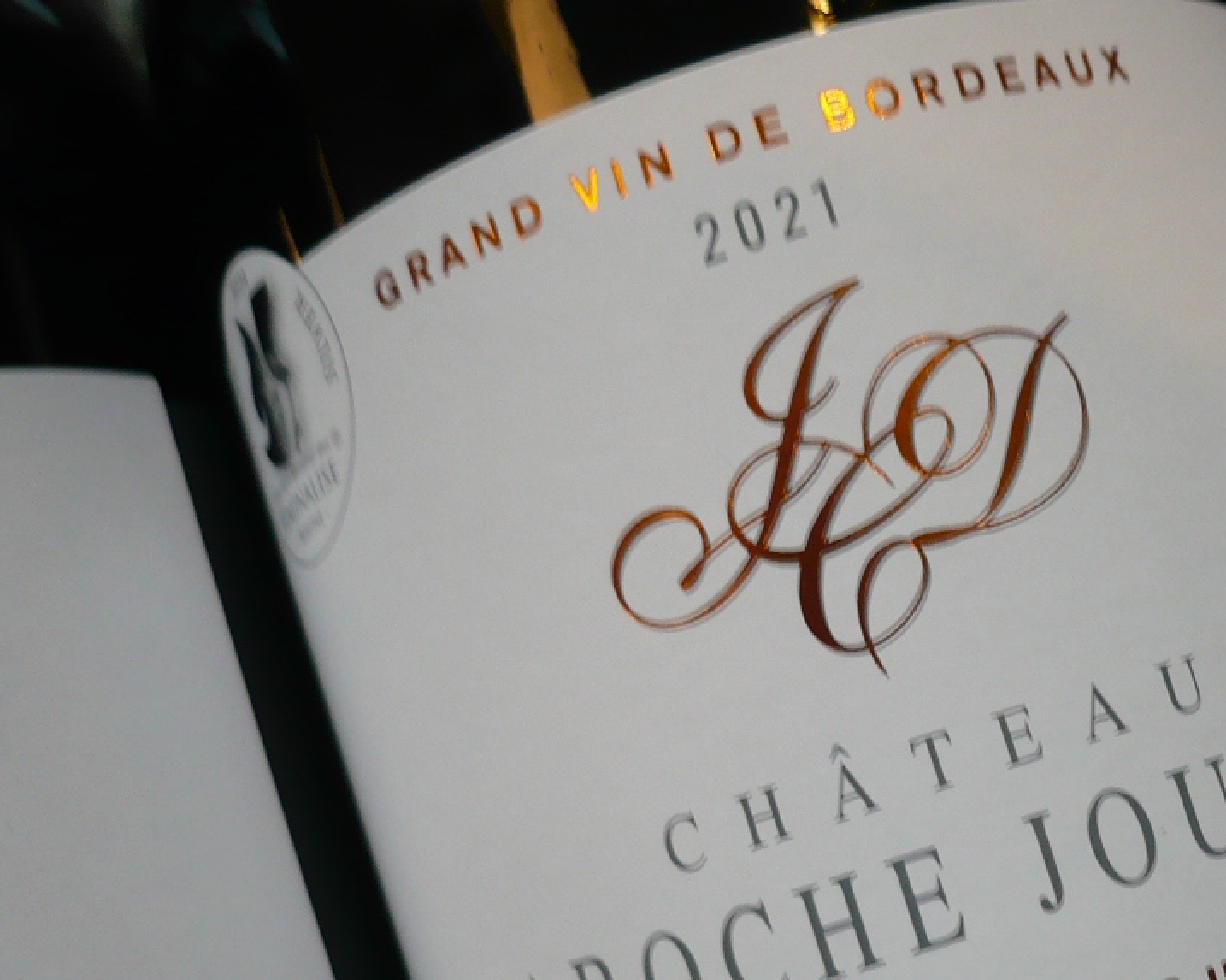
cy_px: 720
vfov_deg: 24.7
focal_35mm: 61
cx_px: 946
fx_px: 2212
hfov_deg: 30.4
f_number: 2.8
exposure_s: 1/30
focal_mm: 5.8
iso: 125
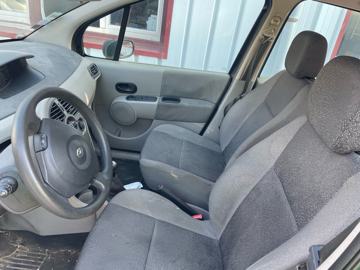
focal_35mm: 26
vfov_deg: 53.1
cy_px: 135
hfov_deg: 67.3
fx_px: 270
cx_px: 180
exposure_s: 1/121
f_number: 1.6
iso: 64
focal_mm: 4.2
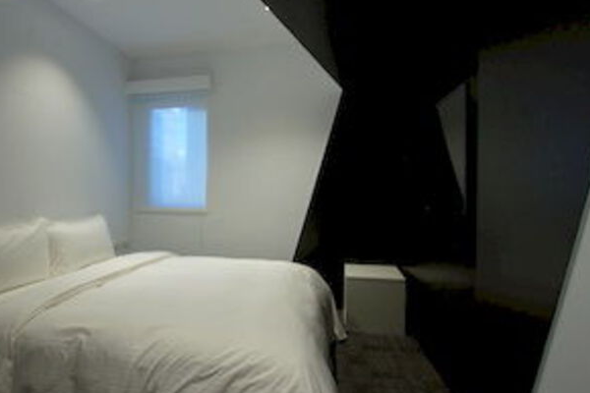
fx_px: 295
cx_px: 255
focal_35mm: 18
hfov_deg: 89.5
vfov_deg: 67.4
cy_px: 201
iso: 400
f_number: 10
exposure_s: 1/8
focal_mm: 10
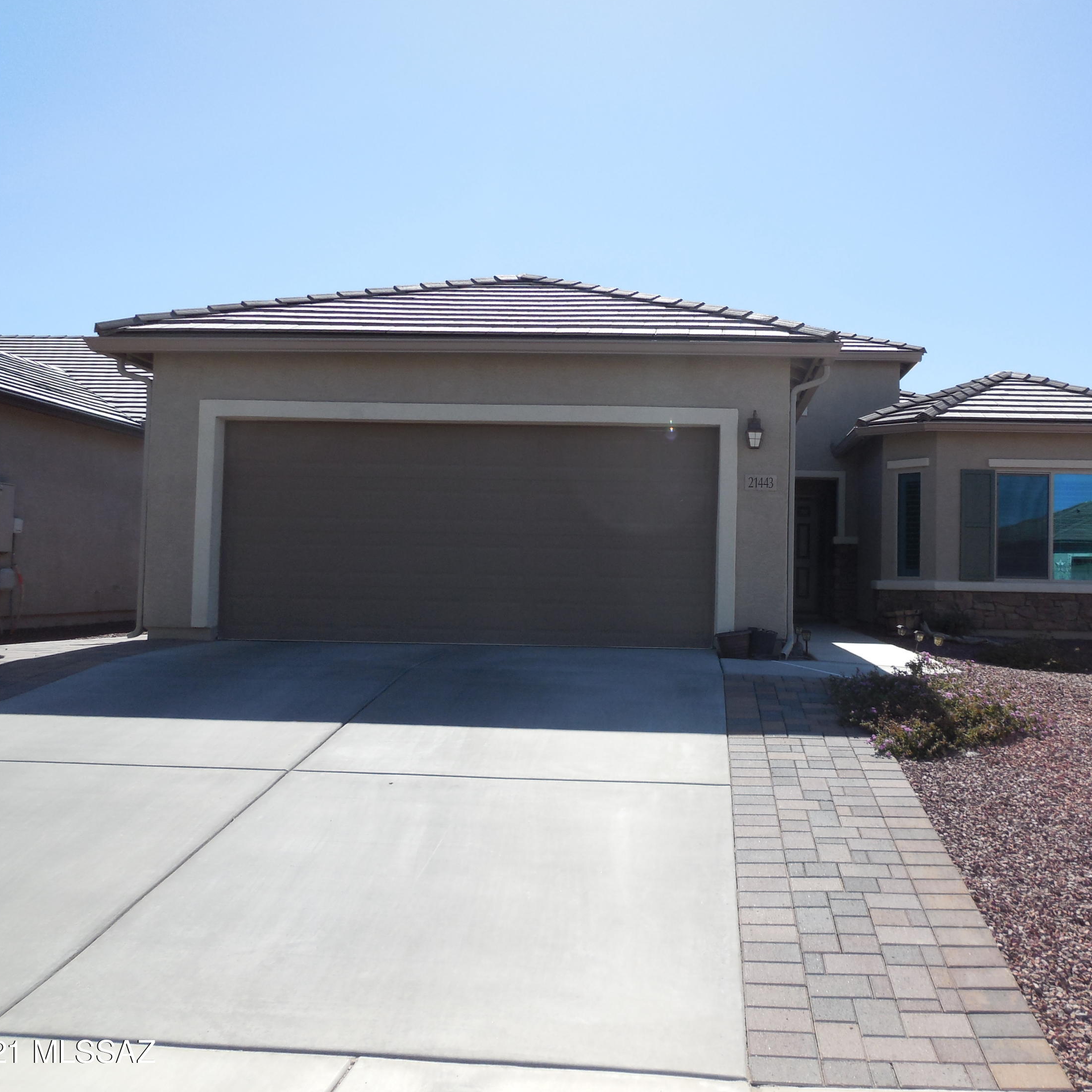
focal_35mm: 30
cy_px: 545
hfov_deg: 53.5
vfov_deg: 54.0
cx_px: 671
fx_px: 1071
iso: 125
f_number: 3.1
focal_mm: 4.5
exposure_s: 1/1250
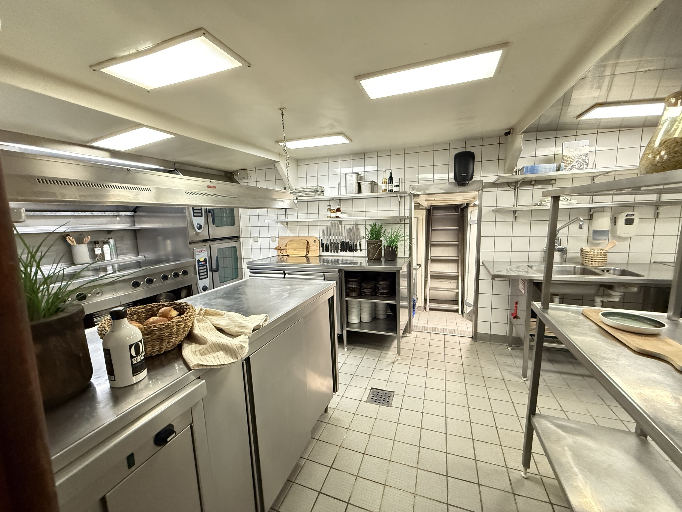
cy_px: 256
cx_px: 341
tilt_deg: -7.0
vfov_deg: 85.7
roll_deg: +1.9
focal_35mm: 14
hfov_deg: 102.1
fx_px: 276
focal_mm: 2.22
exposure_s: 1/50
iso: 800
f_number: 2.2
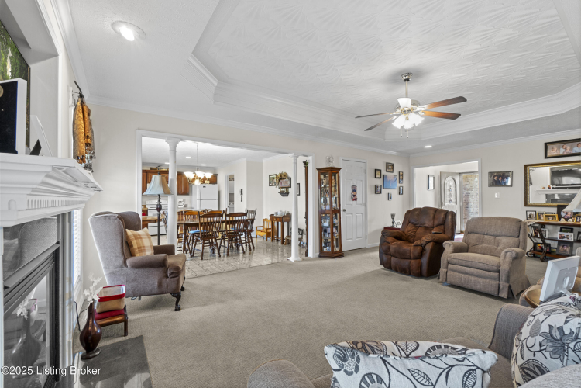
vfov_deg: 77.3
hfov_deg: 100.4
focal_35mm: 15
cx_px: 290
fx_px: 242
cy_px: 194
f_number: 10
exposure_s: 1/1.67
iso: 400
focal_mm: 10
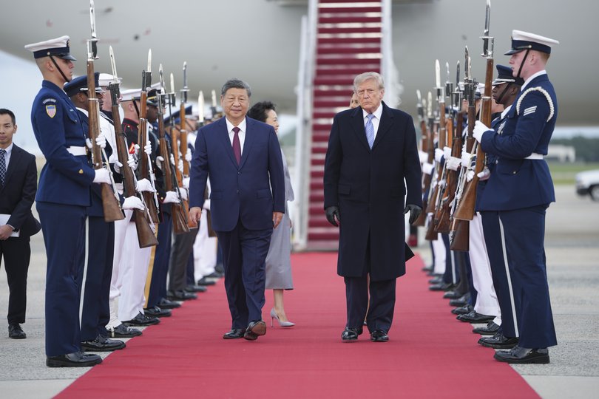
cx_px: 300
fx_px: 2496
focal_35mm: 150
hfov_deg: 13.7
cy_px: 200
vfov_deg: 9.1
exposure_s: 1/400
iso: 100
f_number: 2
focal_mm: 150
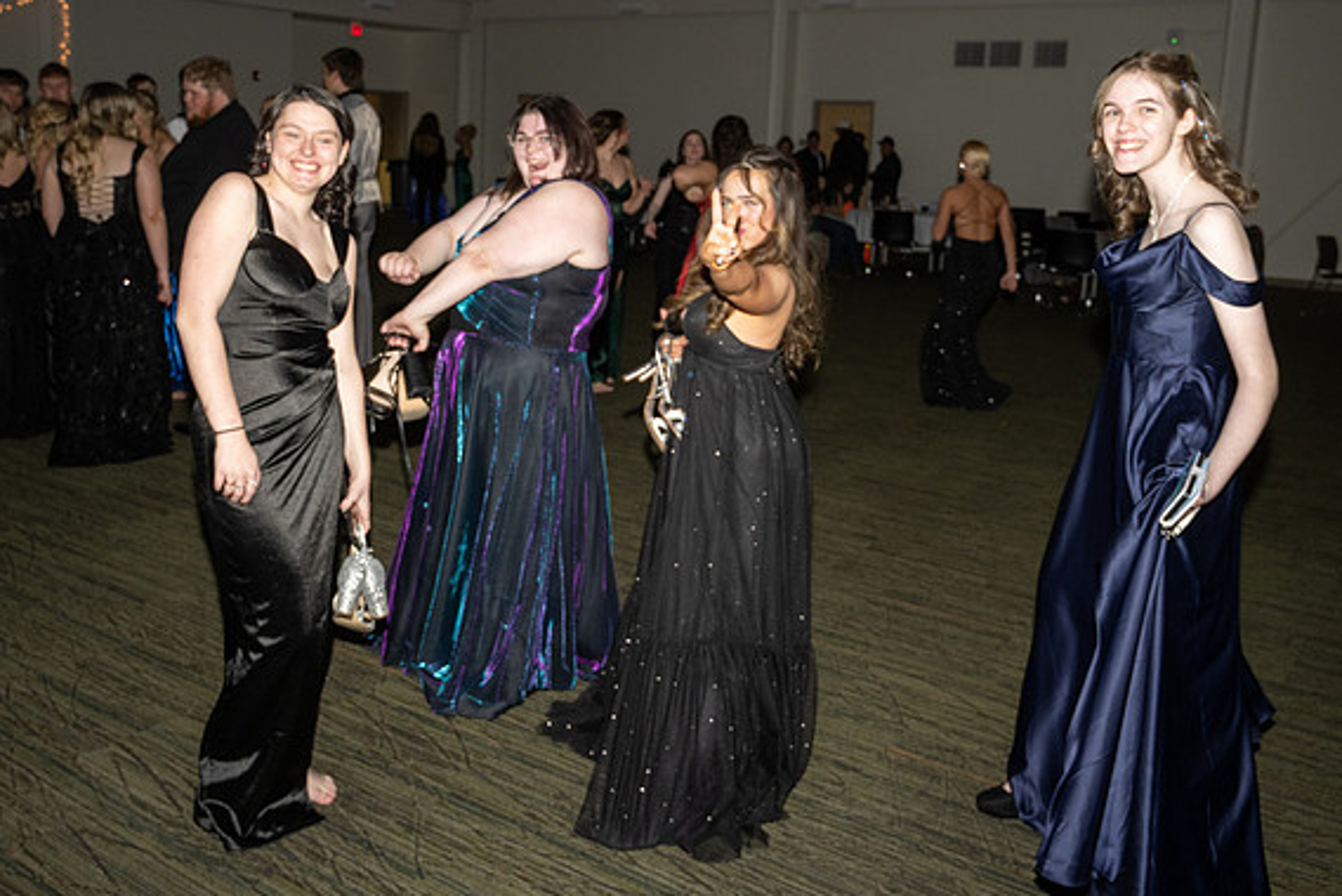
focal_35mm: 34
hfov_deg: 55.7
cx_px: 628
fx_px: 1268
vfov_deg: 38.6
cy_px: 328
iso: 500
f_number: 4.5
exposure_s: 1/160
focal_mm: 24
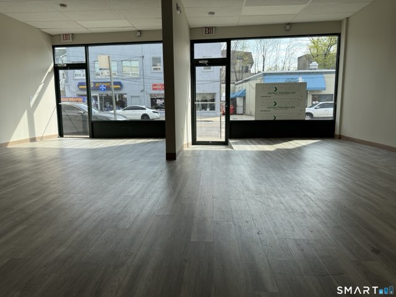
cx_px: 198
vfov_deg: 56.8
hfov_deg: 71.6
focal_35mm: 24
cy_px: 148
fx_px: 275
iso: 100
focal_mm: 6.76
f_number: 1.78
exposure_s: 1/2232
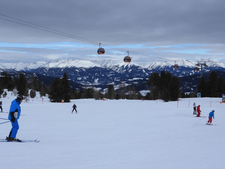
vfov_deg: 34.3
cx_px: 112
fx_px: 273
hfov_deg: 44.8
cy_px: 84
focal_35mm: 42
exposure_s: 1/1250
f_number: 4
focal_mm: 7.5
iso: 100
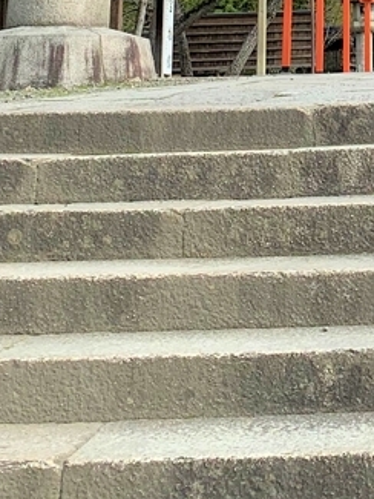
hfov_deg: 14.9
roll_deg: +1.2
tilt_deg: +15.1
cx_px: 457
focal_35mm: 96
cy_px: -230
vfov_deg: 18.3
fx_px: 1382
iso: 25
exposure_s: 1/2994
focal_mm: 4.25
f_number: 1.8
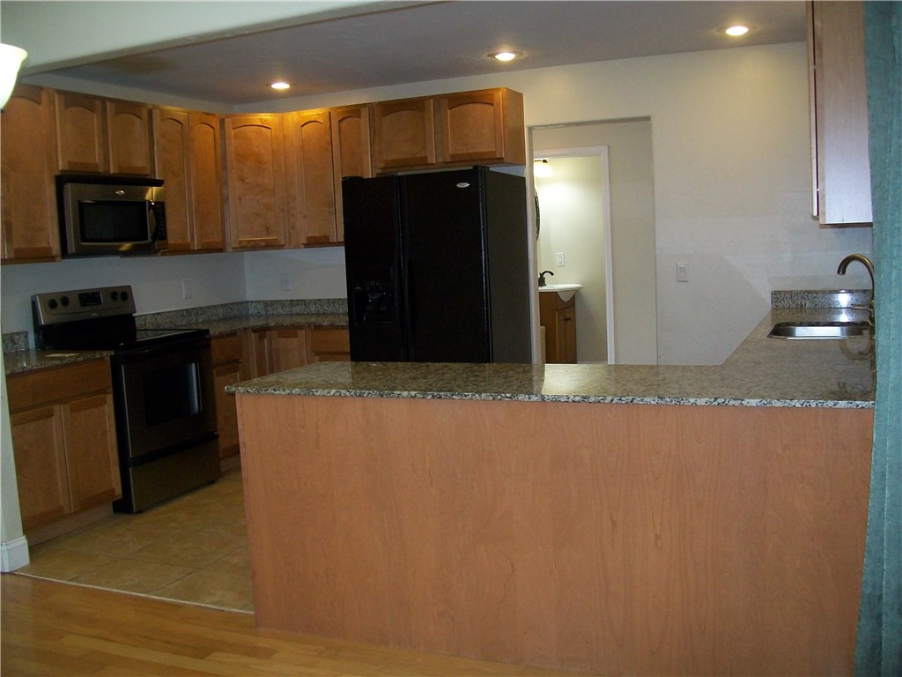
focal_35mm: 34
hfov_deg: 54.0
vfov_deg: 41.8
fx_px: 886
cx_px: 451
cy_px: 338
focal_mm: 6.1
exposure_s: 1/60
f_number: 2.7
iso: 160
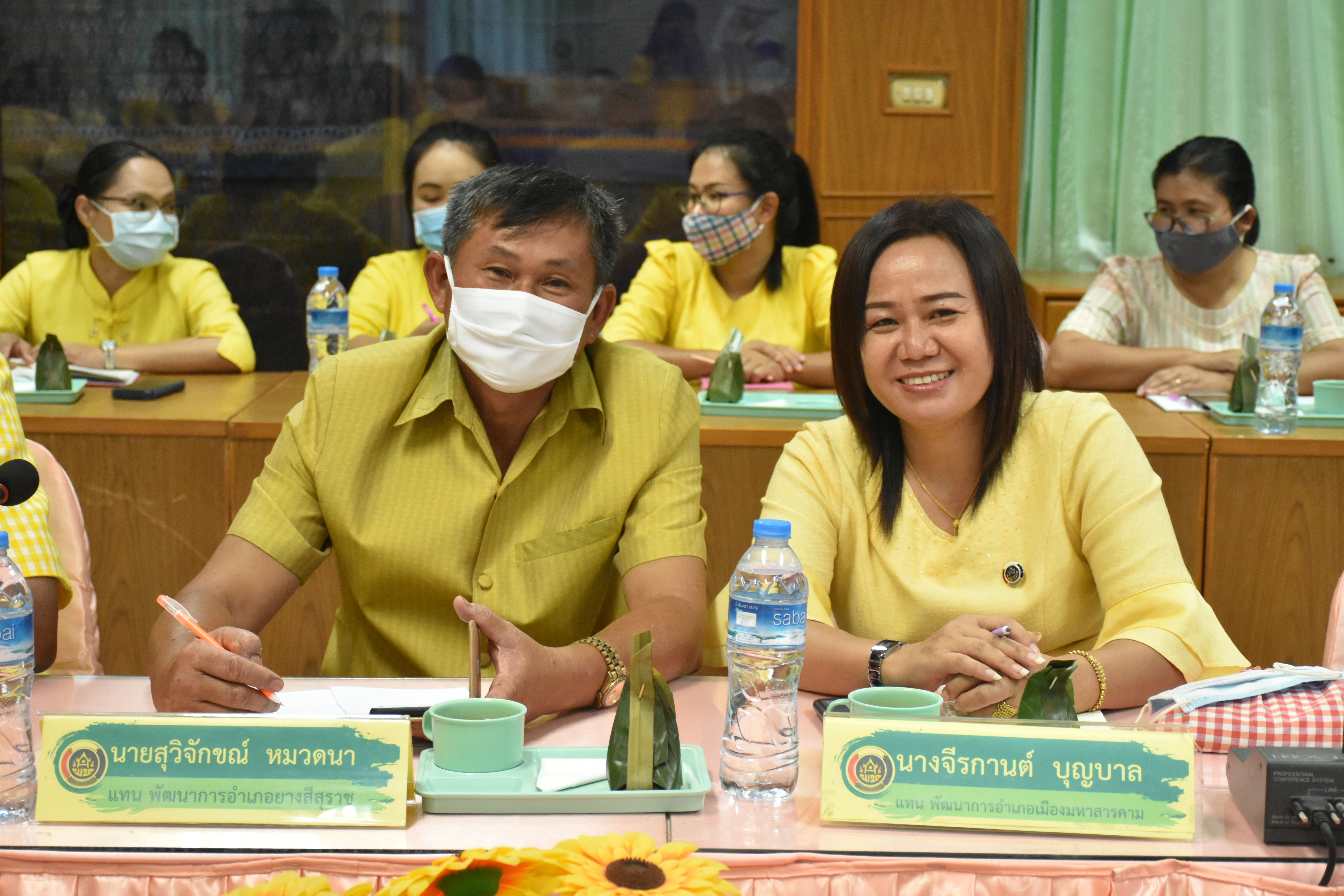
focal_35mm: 68
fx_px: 2520
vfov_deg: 20.2
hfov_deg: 29.9
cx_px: 672
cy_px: 448
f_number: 6.3
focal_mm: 45
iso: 3200
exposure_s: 1/160
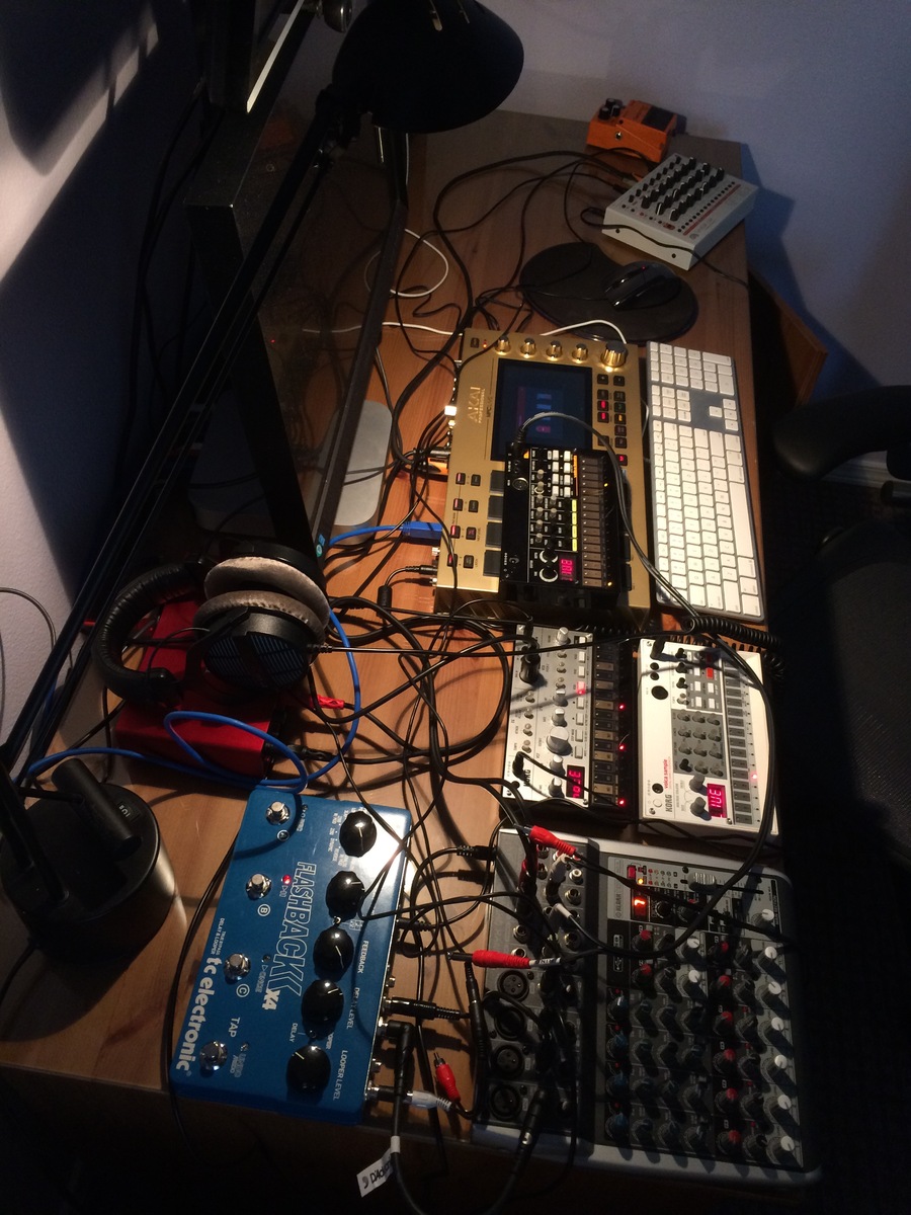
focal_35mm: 29
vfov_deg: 61.7
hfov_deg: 48.2
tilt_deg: -52.8
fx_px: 1018
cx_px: 456
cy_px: 608
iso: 125
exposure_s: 1/30
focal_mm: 4.15
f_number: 2.2
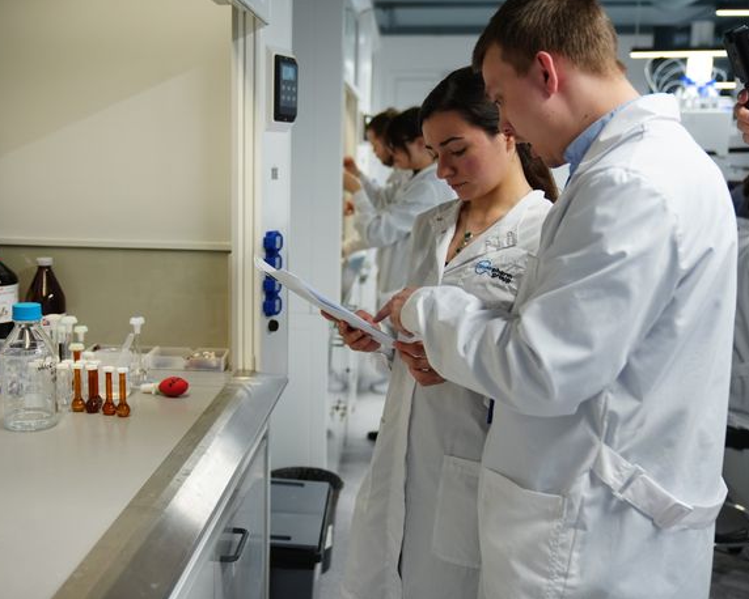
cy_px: 301
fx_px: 865
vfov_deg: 38.2
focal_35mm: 39
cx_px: 315
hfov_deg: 46.7
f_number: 2.8
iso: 1250
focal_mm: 34
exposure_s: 1/400
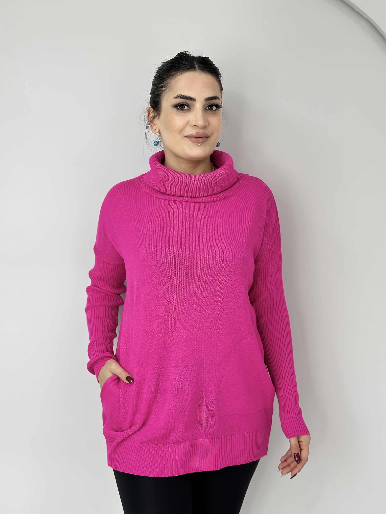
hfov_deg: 30.3
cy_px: 257
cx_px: 193
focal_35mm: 48
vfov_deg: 39.7
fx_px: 714
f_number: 1.78
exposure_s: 1/110
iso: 100
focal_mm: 6.86
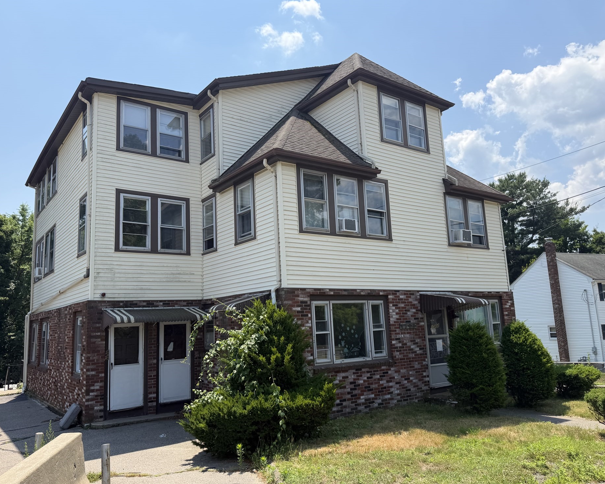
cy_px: 241
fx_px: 466
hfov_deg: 66.0
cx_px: 290
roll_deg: +2.3
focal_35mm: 26
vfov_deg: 54.9
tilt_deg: +7.8
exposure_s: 1/4405
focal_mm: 6.76
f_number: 1.78
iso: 80
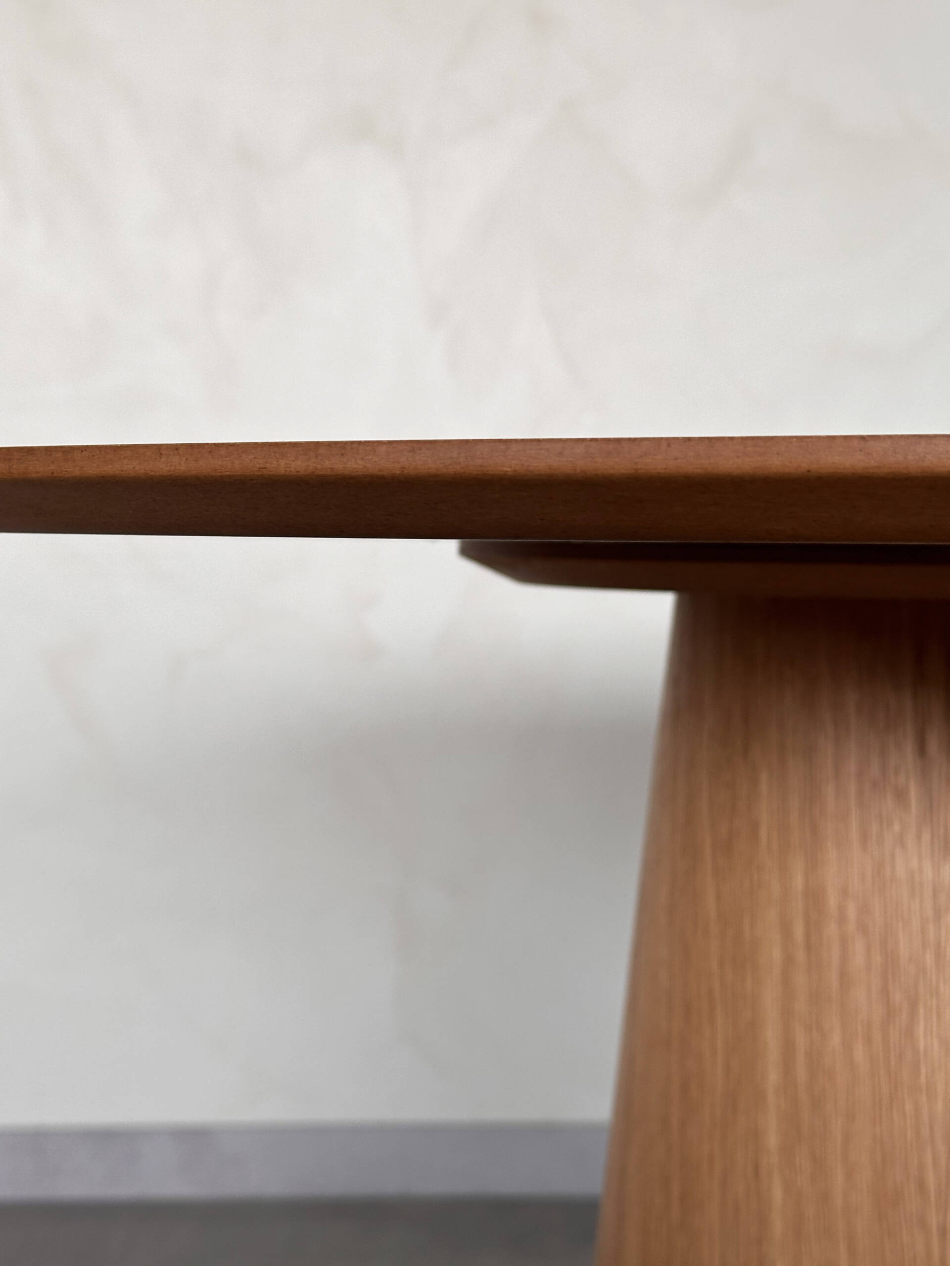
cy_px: 633
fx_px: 1756
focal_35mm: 48
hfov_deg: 30.3
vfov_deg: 39.7
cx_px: 475
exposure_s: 1/121
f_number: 1.78
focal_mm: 6.86
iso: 64
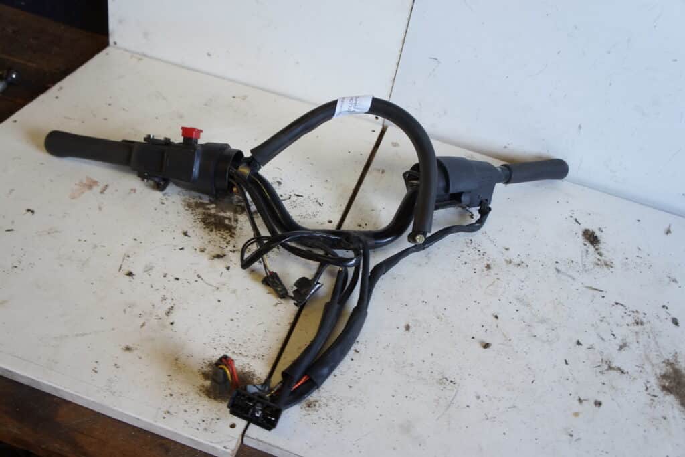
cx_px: 342
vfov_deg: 41.7
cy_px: 228
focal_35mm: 32
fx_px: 599
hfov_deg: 59.5
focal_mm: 21
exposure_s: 1/60
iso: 400
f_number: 4
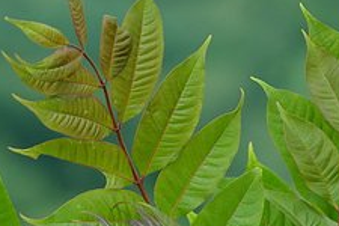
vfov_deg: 2.5
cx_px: 118
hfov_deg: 3.8
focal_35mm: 547
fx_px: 5151
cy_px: 74
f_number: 7.1
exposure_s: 1/400
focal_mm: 160
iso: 200
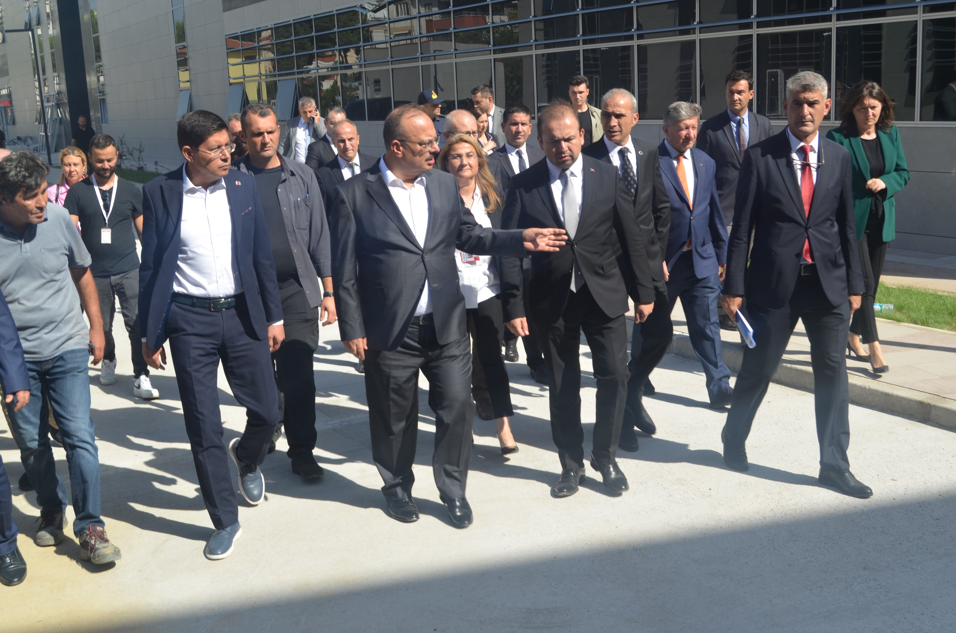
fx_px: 1113
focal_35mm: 42
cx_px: 478
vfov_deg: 31.8
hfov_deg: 46.5
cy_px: 316
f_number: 8
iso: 160
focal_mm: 28
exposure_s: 1/250
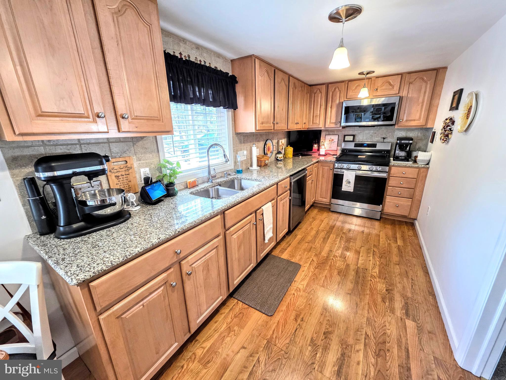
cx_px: 253
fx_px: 190
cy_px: 190
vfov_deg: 89.9
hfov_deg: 106.2
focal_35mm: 13
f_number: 1.9
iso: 200
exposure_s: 1/120
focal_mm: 2.2
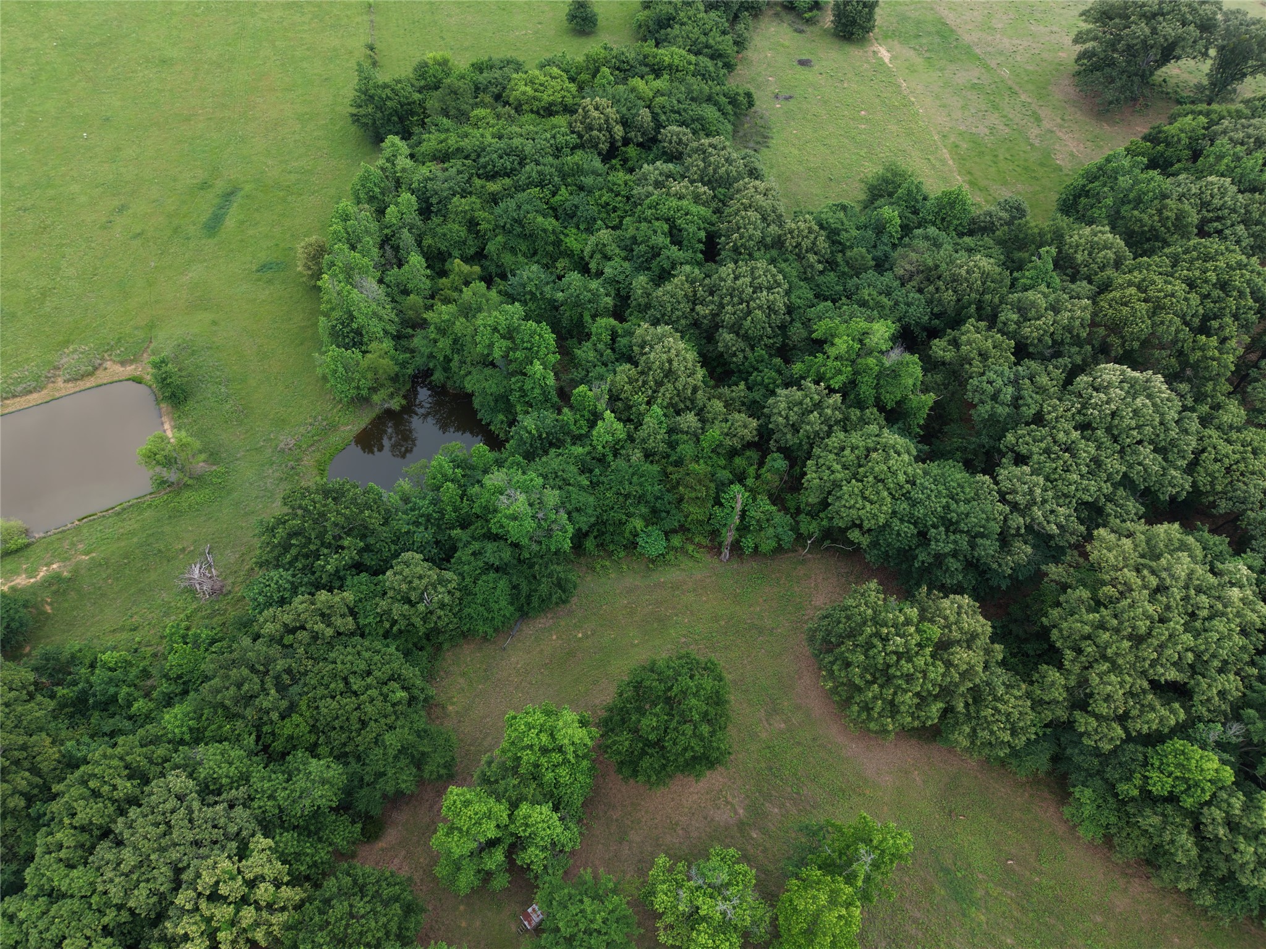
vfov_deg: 56.8
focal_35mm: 24
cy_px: 474
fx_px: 878
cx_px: 633
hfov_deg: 71.6
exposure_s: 1/200
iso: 100
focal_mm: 8.67
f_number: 1.8
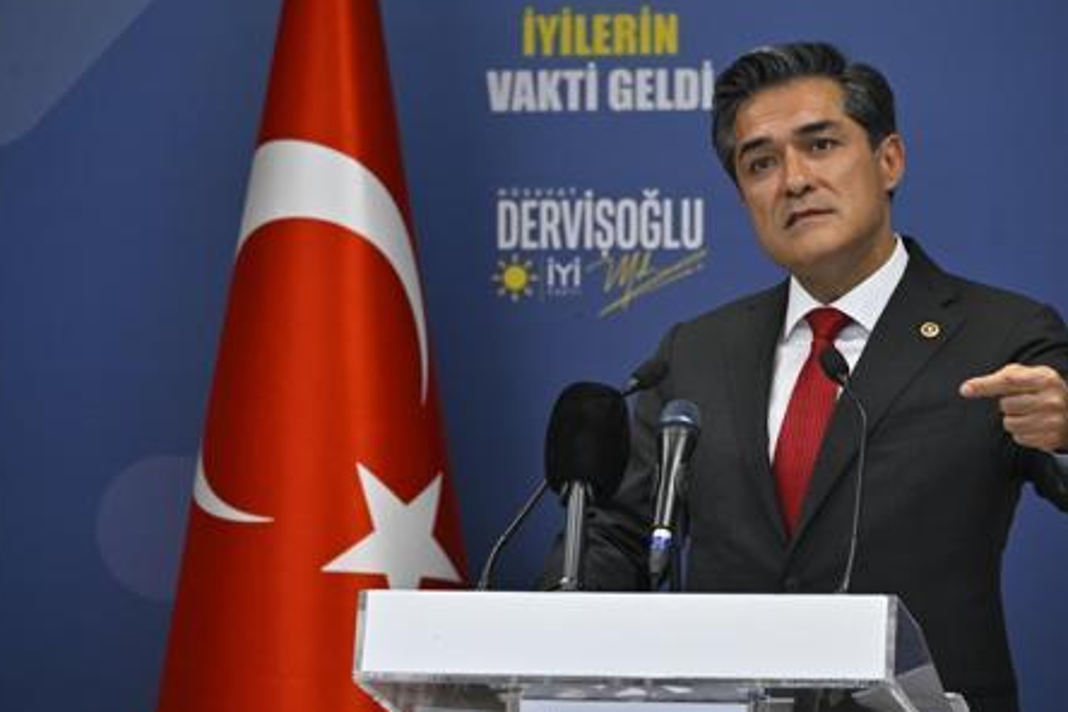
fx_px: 6319
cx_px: 559
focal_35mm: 213
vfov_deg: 6.4
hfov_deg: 9.7
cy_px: 358
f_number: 5.6
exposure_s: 1/250
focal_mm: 180
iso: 1600
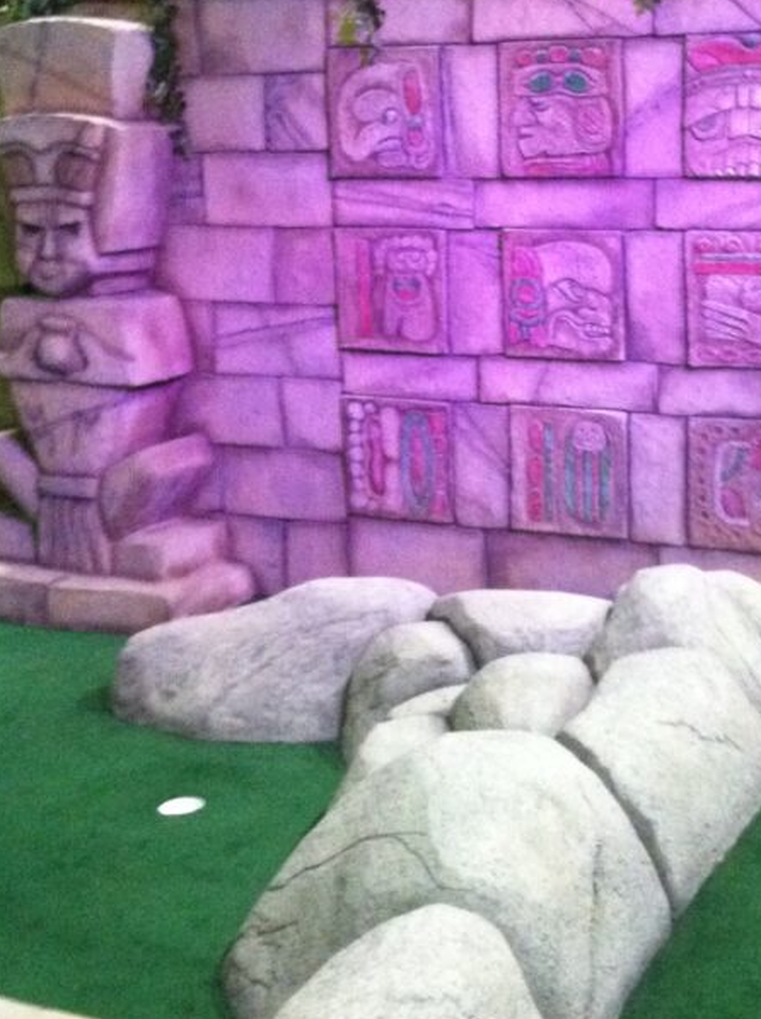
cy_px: 413
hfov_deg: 24.0
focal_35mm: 60
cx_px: 617
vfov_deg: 32.1
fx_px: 1763
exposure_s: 1/15
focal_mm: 3.85
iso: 640
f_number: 2.8
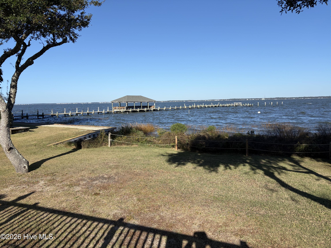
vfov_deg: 53.1
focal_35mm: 26
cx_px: 166
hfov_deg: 67.3
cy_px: 124
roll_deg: +1.8
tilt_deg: -3.2
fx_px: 249
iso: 50
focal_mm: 5.96
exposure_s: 1/4608
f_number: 1.6
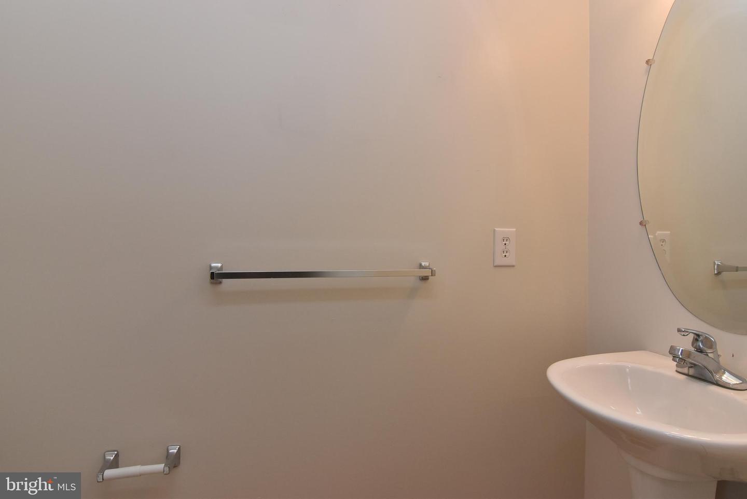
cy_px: 250
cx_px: 374
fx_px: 374
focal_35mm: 18
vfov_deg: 67.5
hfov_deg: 90.0
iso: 800
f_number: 10
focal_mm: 12
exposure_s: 1/125
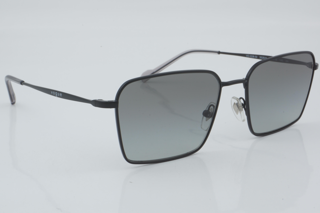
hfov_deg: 27.0
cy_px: 106
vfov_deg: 18.2
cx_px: 160
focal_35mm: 75
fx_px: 667
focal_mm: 50
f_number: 29
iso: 100
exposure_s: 1/4
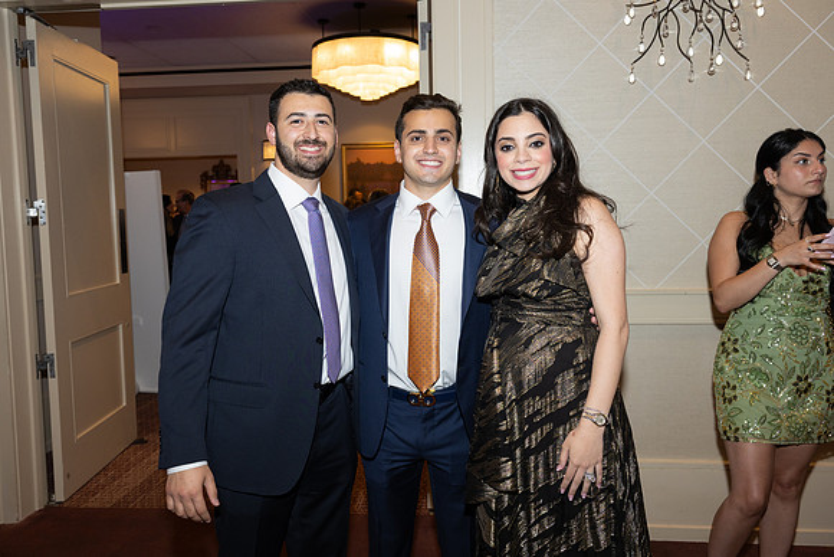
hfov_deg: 64.5
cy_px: 278
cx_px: 417
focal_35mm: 28
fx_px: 660
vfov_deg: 45.7
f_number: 5.6
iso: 800
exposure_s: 1/100
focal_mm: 28.5
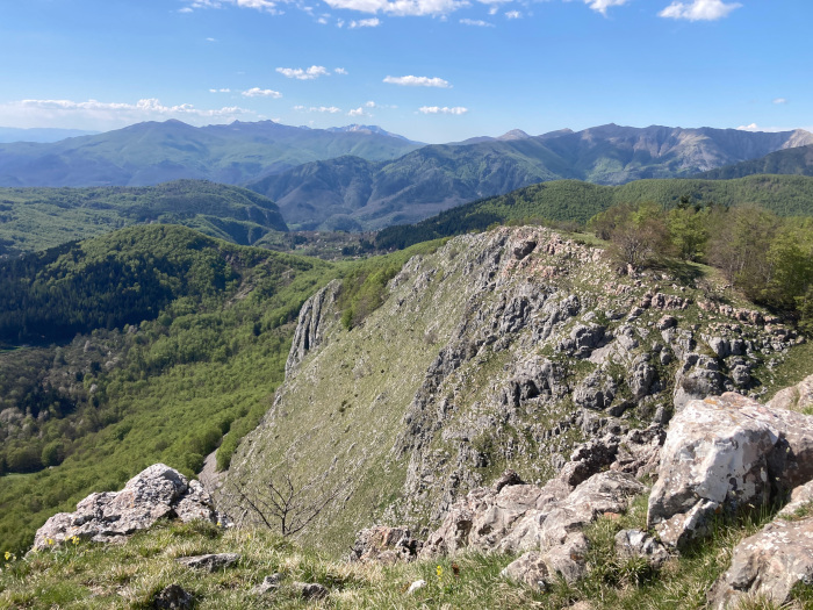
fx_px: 658
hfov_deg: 63.4
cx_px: 406
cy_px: 305
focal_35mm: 28
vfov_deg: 49.7
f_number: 1.8
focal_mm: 3.99
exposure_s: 1/2024
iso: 20
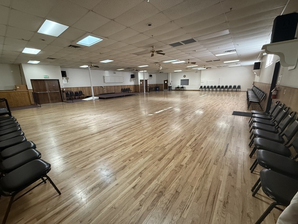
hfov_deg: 102.1
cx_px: 149
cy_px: 112
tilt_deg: -12.7
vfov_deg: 85.7
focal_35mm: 14
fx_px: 121
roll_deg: +1.8
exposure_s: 1/60
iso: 320
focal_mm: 2.22
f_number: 2.2
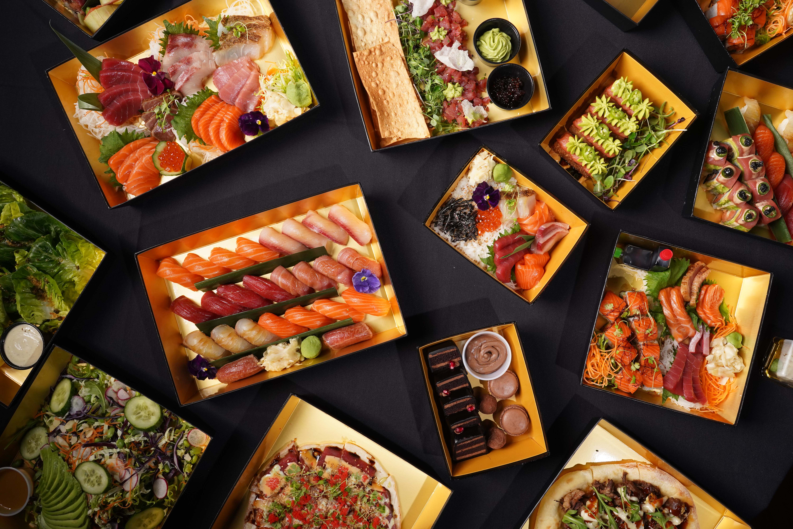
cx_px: 396
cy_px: 264
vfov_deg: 49.6
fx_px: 573
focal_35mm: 26
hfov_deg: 69.4
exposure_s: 1/200
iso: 1250
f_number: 11
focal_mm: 26
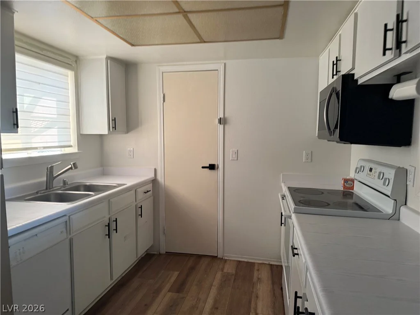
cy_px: 158
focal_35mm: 24
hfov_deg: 71.6
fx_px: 291
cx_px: 210
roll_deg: -0.6
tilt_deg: -12.3
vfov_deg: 56.8
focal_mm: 6.76
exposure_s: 1/60
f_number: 1.78
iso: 250
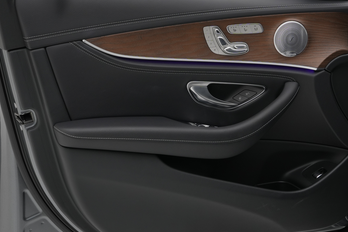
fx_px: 674
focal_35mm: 70
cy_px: 123
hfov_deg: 28.9
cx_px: 199
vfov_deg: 19.5
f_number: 7.1
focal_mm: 33
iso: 250
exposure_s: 1/50
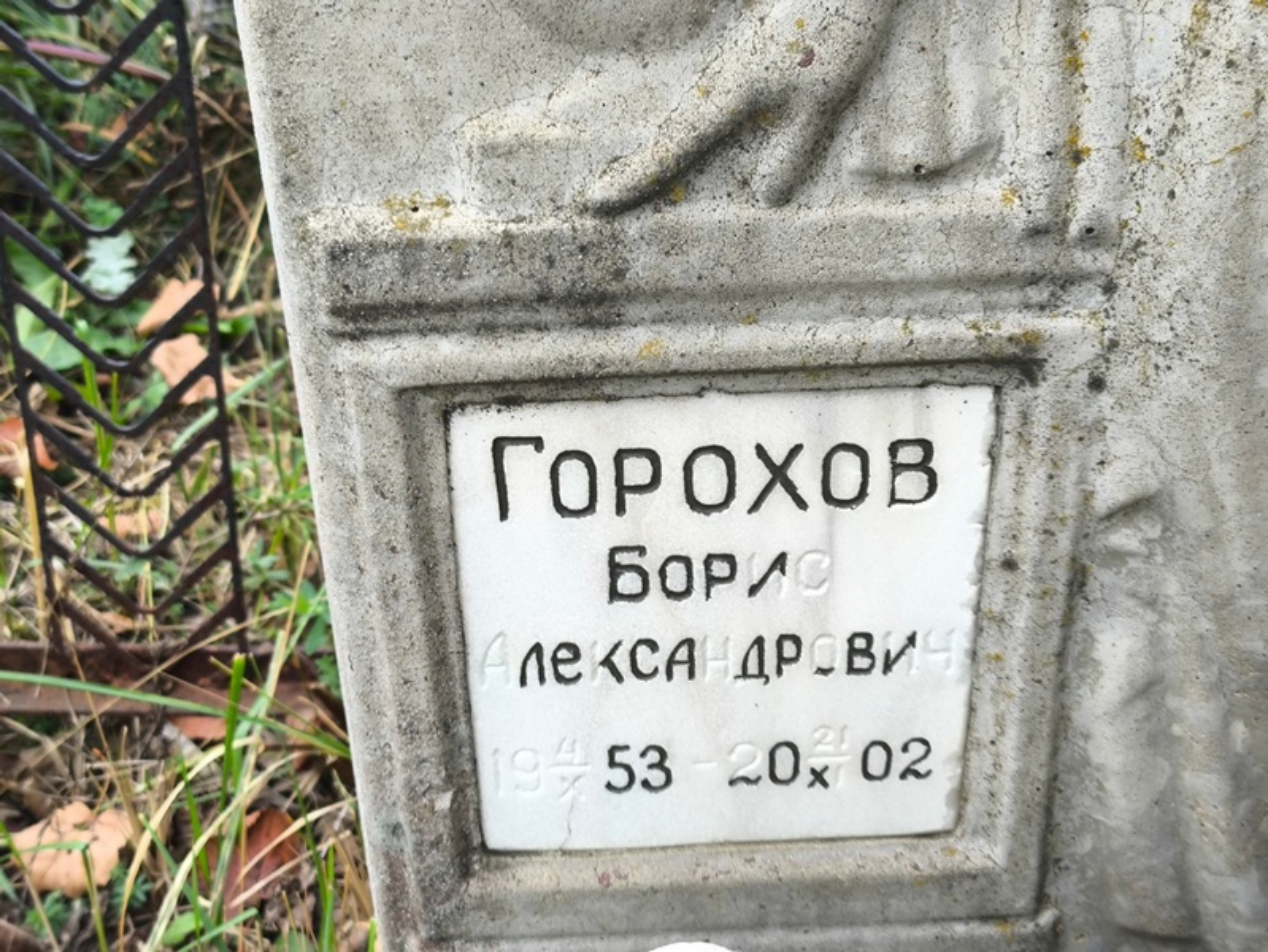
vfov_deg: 29.1
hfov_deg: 38.2
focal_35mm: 50
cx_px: 634
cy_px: 476
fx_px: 1832
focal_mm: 4.71
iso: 64
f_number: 1.7
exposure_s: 1/60
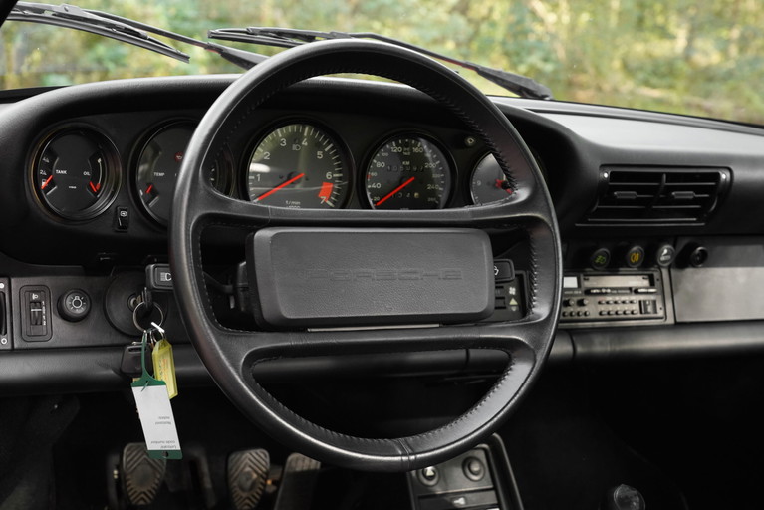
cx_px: 382
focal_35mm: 57
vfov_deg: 23.8
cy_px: 255
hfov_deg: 35.0
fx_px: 1210
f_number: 8
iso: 3200
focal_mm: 57
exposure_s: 1/60
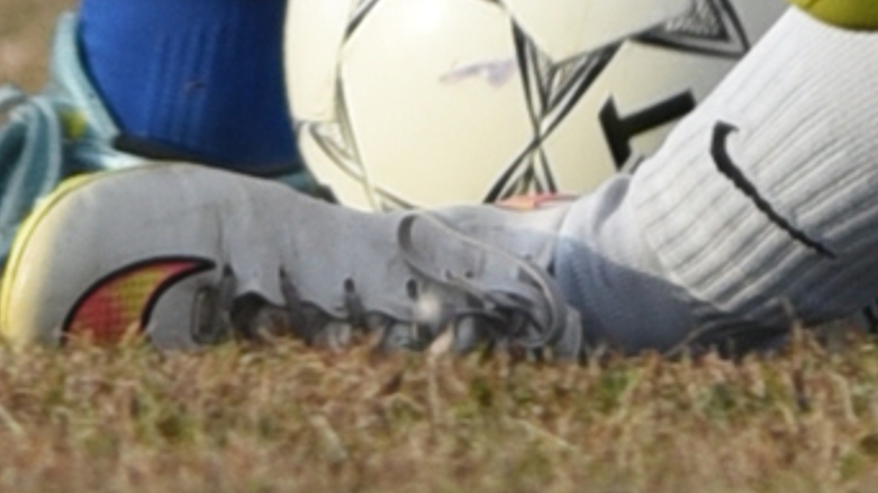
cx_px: 864
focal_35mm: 3676
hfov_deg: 0.6
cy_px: -2267
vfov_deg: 0.3
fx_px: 85541
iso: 400
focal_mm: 500
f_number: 4.8
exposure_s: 1/800
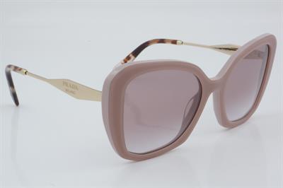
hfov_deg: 27.0
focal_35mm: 75
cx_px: 142
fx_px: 589
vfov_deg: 18.2
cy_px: 94
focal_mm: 50
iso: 100
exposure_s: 1/3
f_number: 32
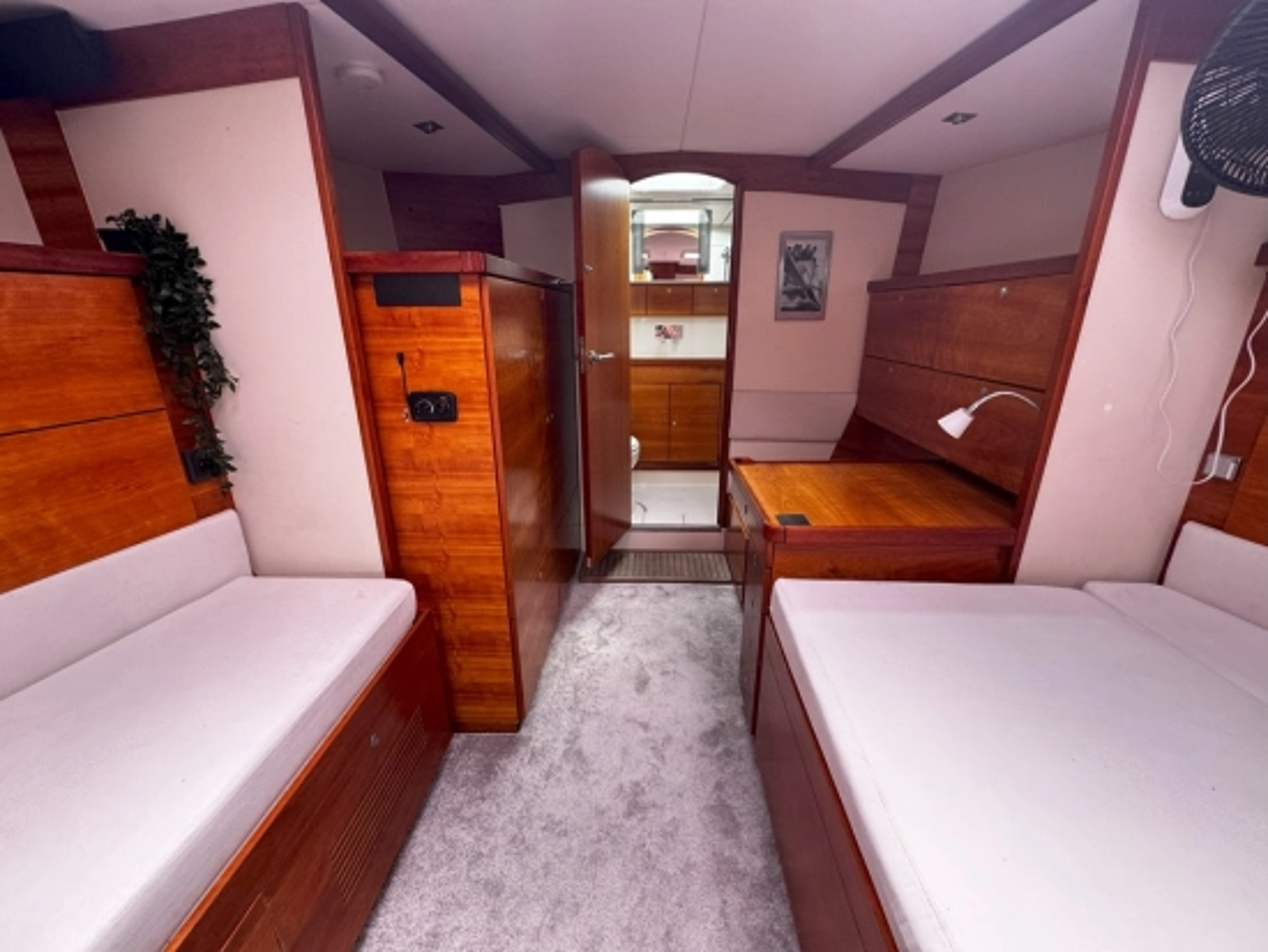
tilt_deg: -18.0
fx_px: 513
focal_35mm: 14
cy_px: 476
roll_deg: +1.2
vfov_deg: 85.7
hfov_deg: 102.0
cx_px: 634
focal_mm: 2.22
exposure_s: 1/99
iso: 200
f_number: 2.2
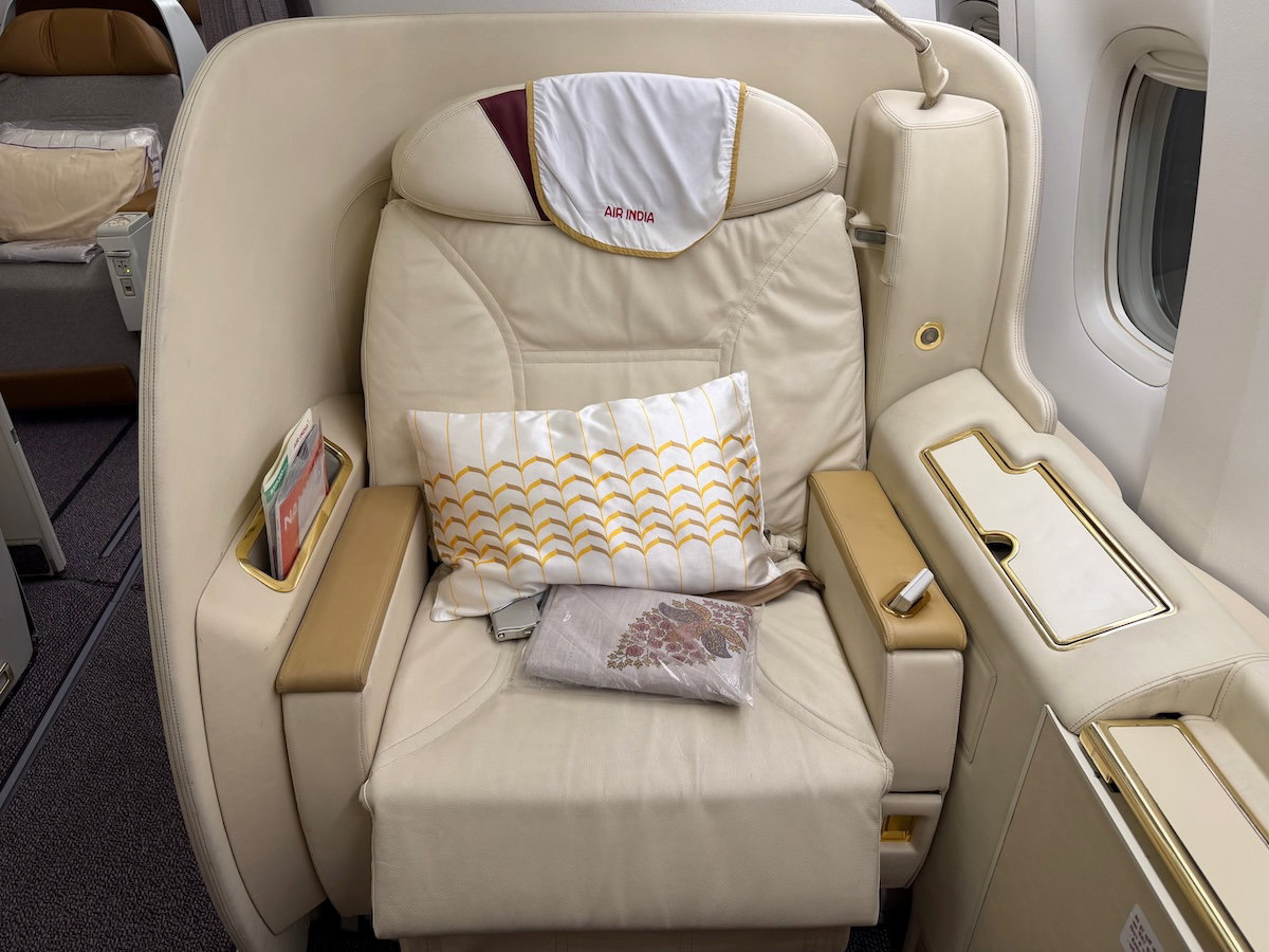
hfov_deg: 71.6
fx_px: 880
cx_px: 634
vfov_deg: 56.8
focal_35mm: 24
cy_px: 476
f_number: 1.78
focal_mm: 6.76
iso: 160
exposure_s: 1/95
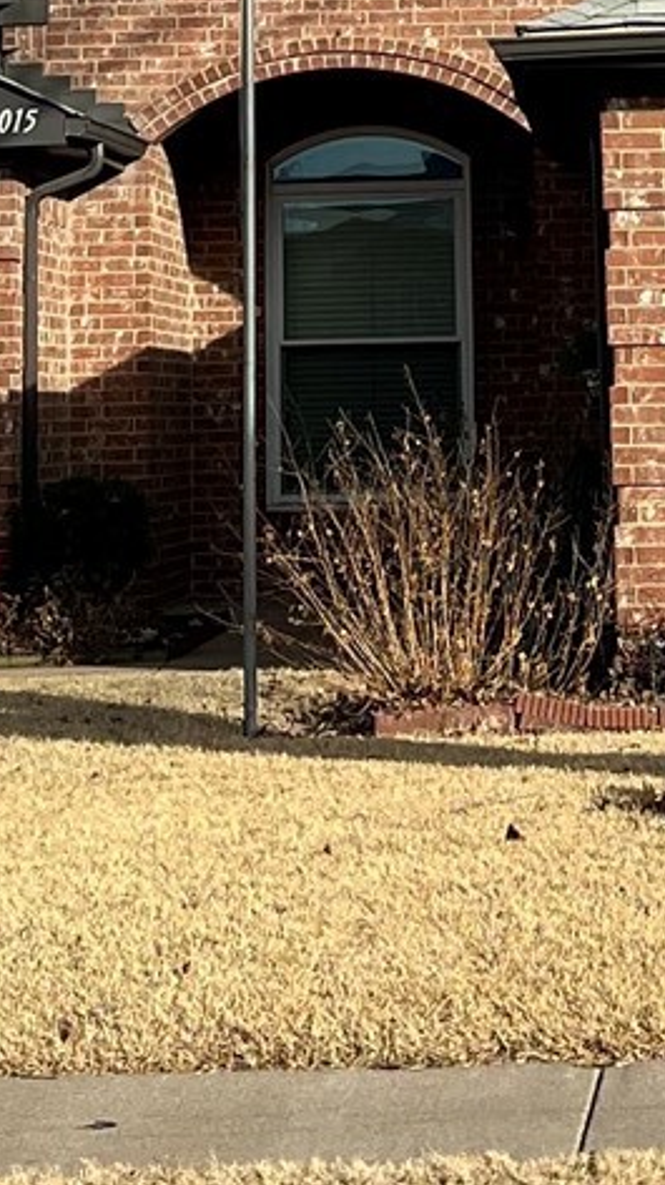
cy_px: -402
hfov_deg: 9.8
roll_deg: +1.9
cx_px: 484
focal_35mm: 123
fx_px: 3861
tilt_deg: +11.7
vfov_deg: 16.4
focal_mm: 5.7
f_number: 1.5
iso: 50
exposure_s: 1/3704
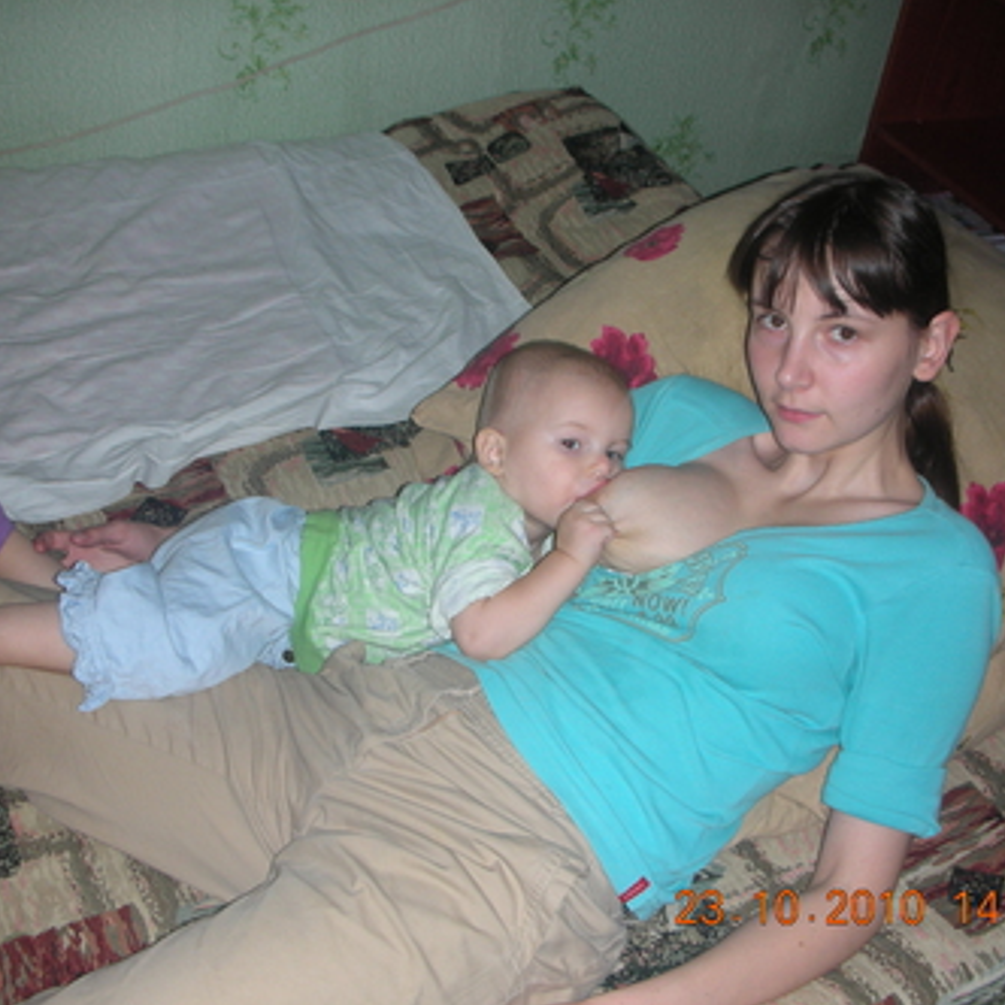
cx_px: 478
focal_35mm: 42
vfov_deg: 40.0
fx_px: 1380
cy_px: 502
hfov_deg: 40.0
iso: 70
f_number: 3
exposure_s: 1/60.1
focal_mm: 5.8
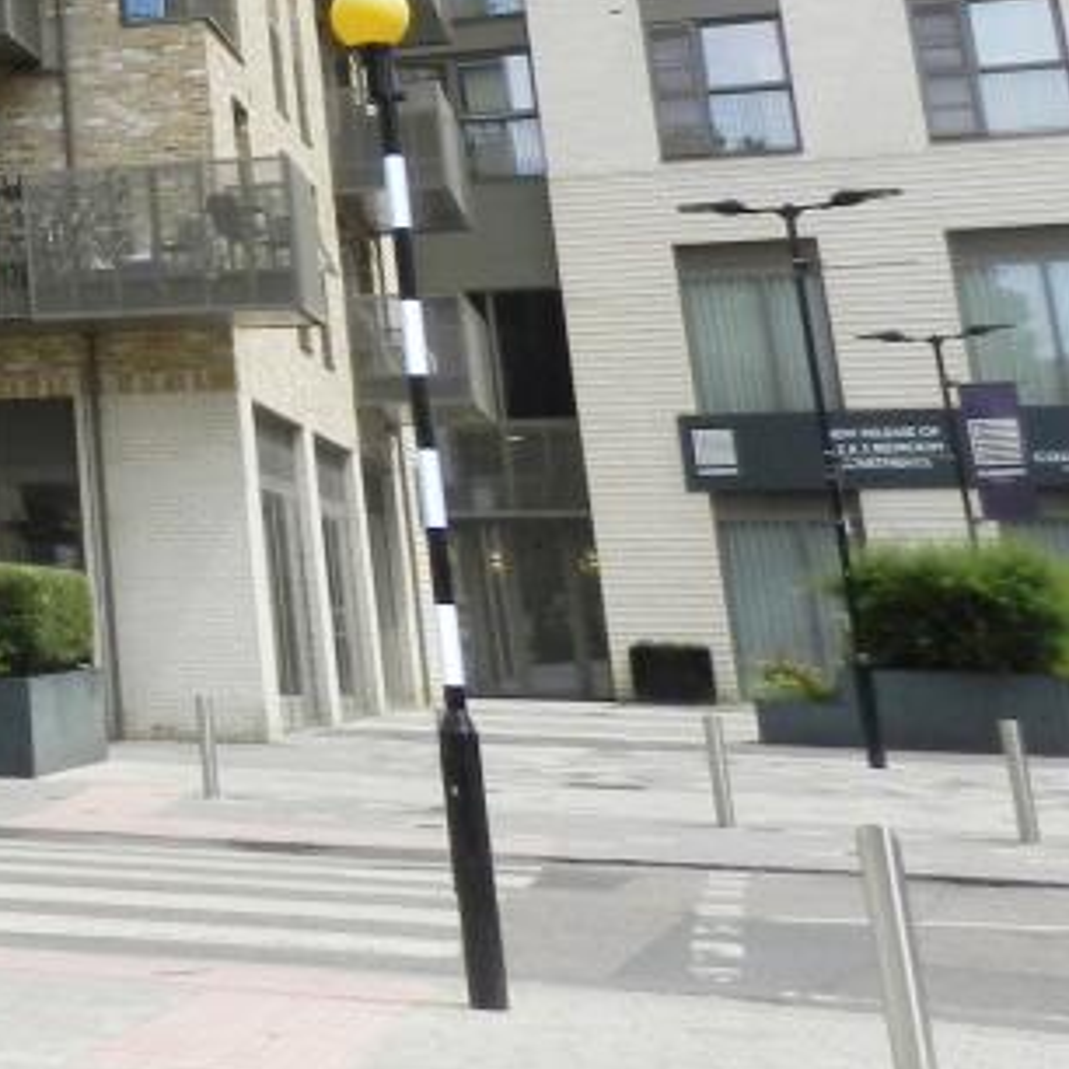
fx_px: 2376
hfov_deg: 20.9
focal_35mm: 68
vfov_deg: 23.8
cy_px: -94
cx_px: -604
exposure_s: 1/800
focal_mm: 4
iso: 160
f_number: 4
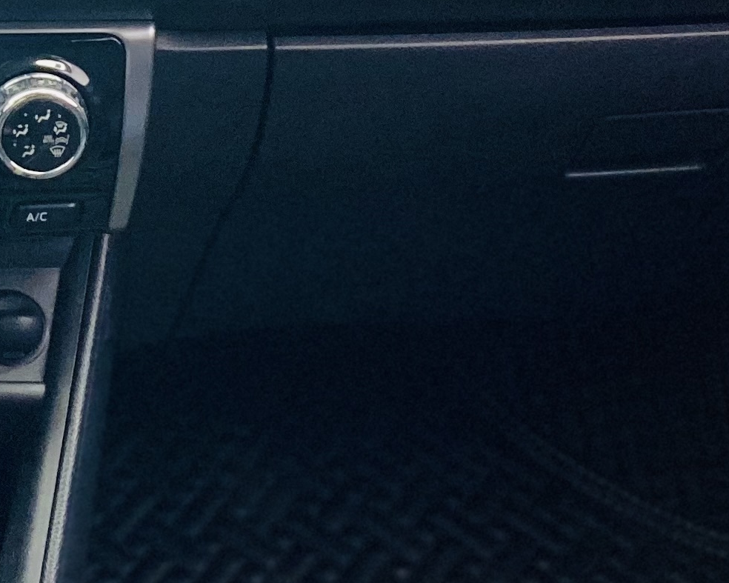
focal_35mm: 104
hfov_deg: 17.3
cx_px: -224
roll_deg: -0.8
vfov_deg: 13.9
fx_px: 2244
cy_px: -282
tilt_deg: -12.7
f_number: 1.8
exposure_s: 1/33
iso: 320
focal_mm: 4.25
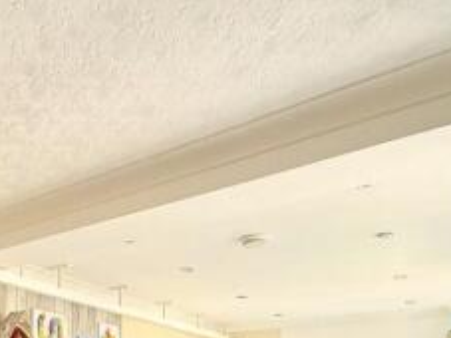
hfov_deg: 48.7
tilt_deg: +0.7
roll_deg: -0.6
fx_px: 469
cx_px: 96
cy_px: 397
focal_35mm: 36
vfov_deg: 33.1
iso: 250
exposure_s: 1/99
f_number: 2.2
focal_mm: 2.22
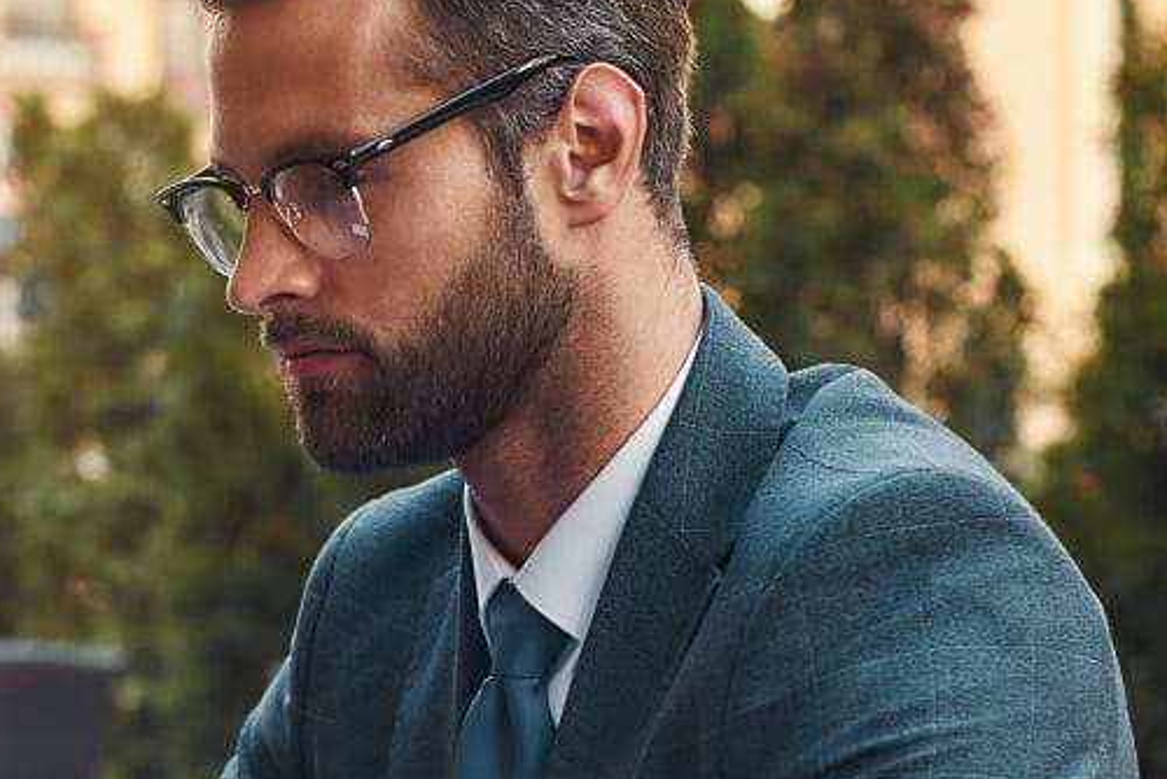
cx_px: 243
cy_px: 615
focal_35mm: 120
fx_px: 3892
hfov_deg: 16.9
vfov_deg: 11.4
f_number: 4
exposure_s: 1/320
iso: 320
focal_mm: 50
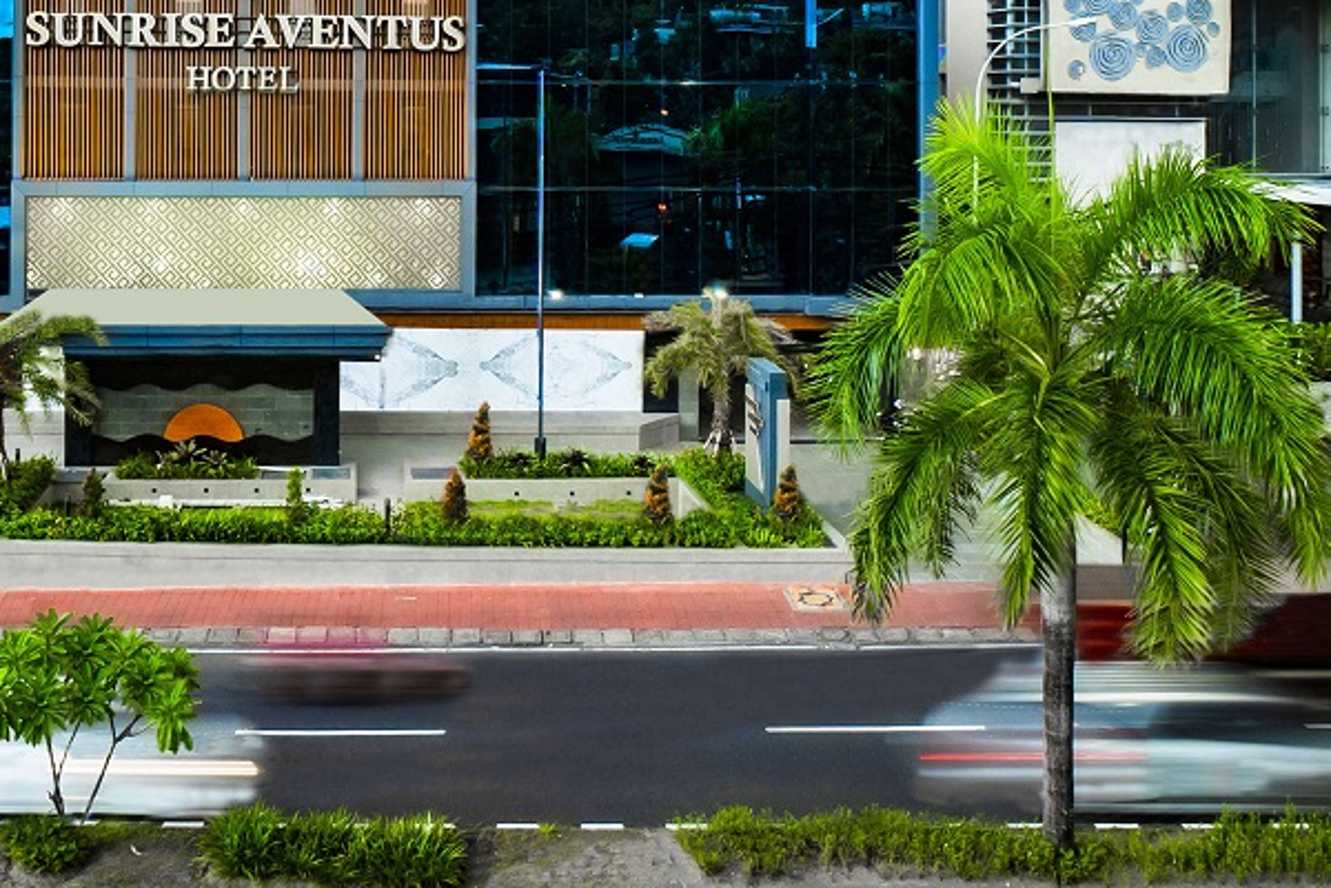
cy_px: 117
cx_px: 326
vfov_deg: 37.7
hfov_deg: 54.4
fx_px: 1220
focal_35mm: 33
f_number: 10
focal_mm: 12
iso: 250
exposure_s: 1/4
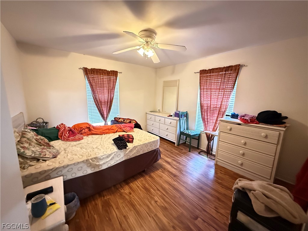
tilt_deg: -9.5
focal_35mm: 14
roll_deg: -1.5
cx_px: 154
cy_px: 116
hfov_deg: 102.1
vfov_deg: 85.7
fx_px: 125
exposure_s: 1/30
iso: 2000
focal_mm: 2.22
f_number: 2.2
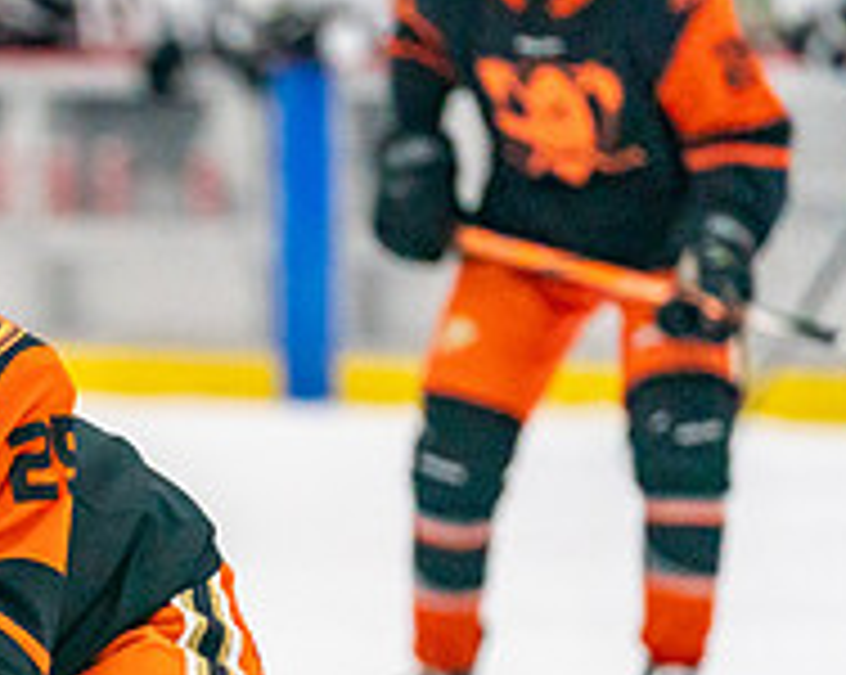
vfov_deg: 2.6
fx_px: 14932
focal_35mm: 597
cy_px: 733
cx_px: -192
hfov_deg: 3.2
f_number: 2.8
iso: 3200
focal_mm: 181
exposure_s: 1/1250
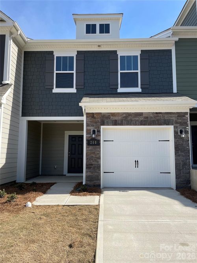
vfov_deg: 67.3
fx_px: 197
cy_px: 132
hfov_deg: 53.0
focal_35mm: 26
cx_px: 98
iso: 32
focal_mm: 4.2
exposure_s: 1/2681
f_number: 1.6
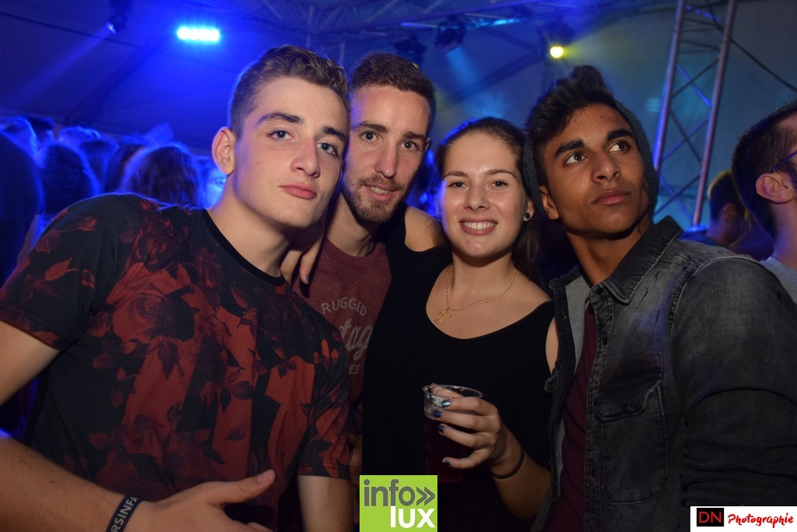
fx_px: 764
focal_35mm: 34
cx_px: 398
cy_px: 266
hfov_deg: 55.1
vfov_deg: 38.4
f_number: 4.5
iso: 800
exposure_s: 1/10
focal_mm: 23
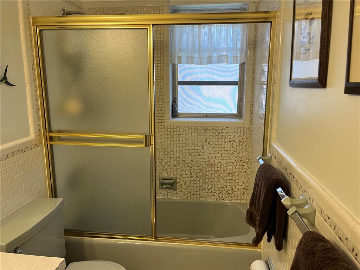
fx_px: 270
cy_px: 135
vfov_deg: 53.1
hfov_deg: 67.3
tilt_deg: -10.9
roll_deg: +1.6
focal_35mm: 26
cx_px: 180
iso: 64
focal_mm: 5.1
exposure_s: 1/120
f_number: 1.6
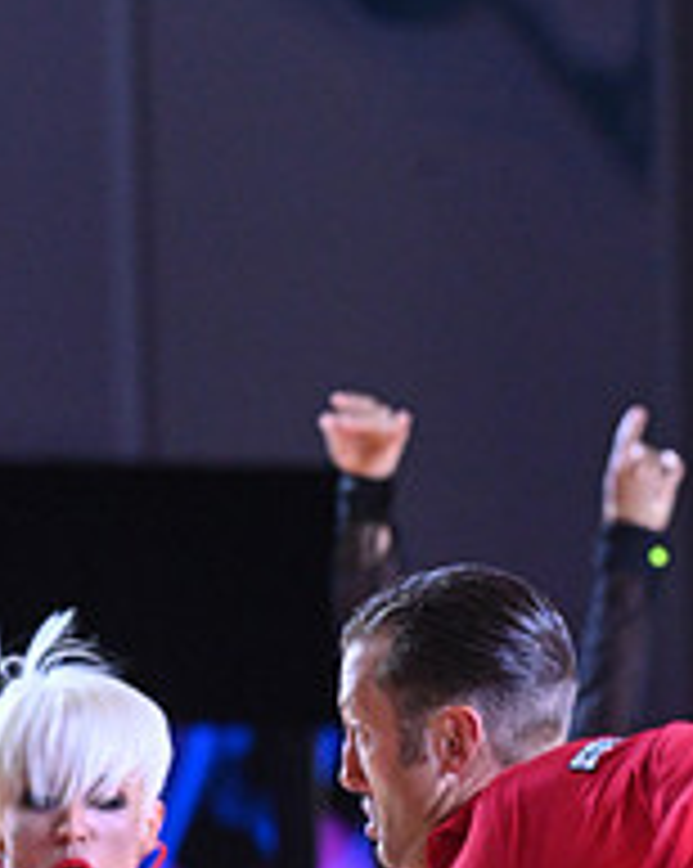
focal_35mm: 536
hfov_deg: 2.9
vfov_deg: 3.6
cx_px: 286
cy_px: 1255
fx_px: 13764
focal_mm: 190
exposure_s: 1/400
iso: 4000
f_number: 8
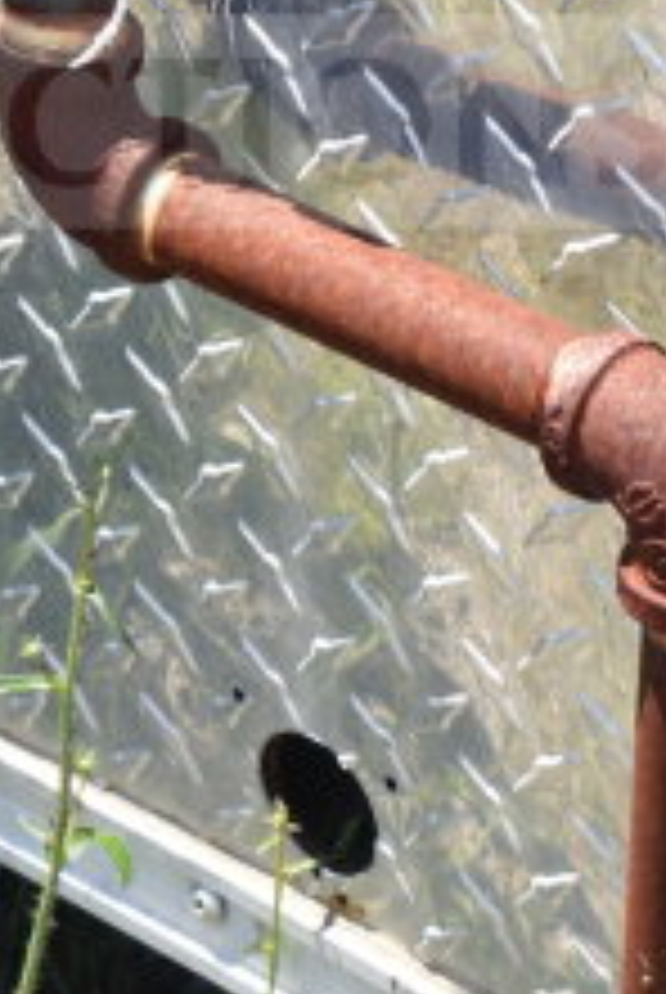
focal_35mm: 248
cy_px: -128
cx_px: 207
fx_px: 6860
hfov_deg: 5.6
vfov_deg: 8.2
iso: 200
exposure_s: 1/200
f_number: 7.1
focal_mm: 40
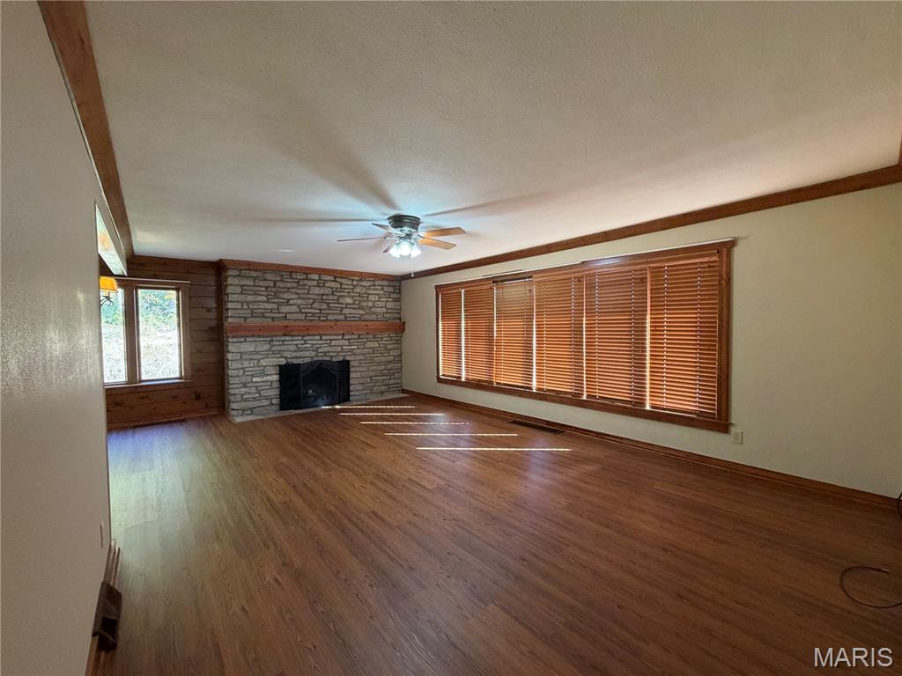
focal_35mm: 14
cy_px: 338
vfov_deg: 85.7
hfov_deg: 102.1
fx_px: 365
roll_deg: +0.4
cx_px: 451
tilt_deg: -2.0
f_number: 2.2
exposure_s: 1/60
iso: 250
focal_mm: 2.22
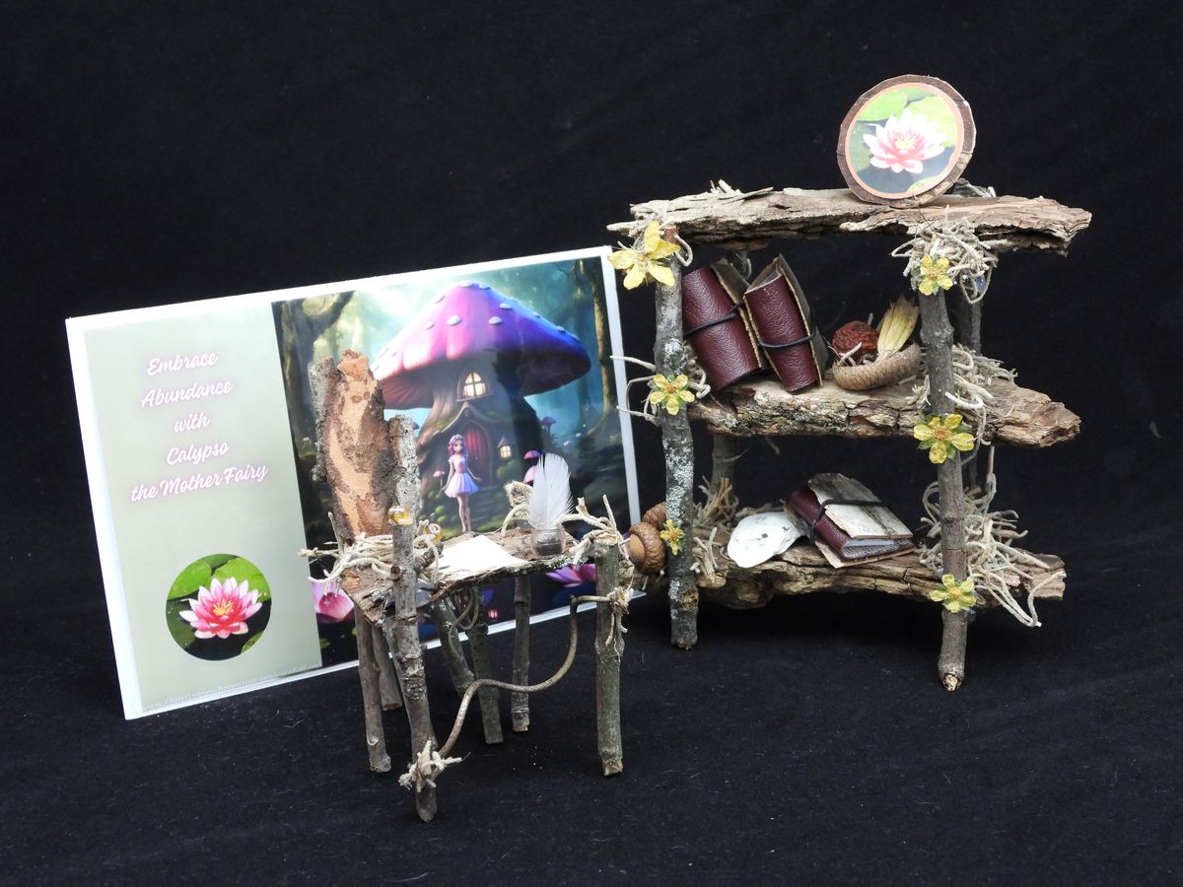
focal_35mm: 50
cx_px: 592
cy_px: 444
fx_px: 1709
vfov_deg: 29.1
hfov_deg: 38.2
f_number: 3.2
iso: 400
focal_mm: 9
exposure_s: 1/25
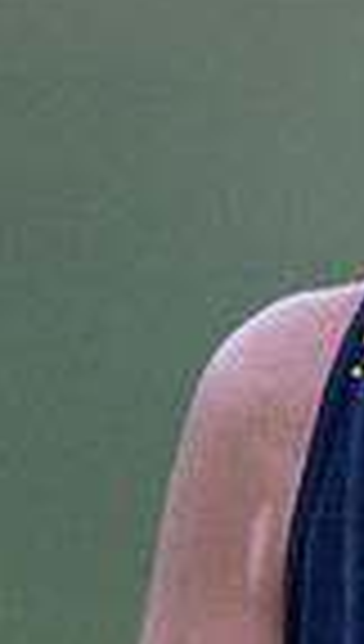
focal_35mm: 2500
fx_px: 42671
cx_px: 813
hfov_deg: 0.5
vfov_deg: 0.9
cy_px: 397
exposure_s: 1/1000
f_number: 2.8
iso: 8000
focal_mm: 400
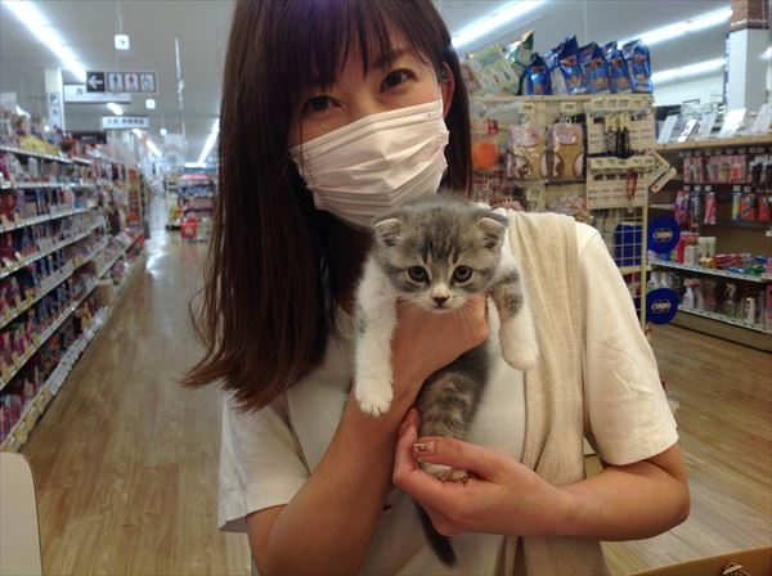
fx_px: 779
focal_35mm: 35
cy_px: 288
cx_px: 386
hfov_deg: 52.7
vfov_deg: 40.6
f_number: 2.4
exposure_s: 1/60
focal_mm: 4.28
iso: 50
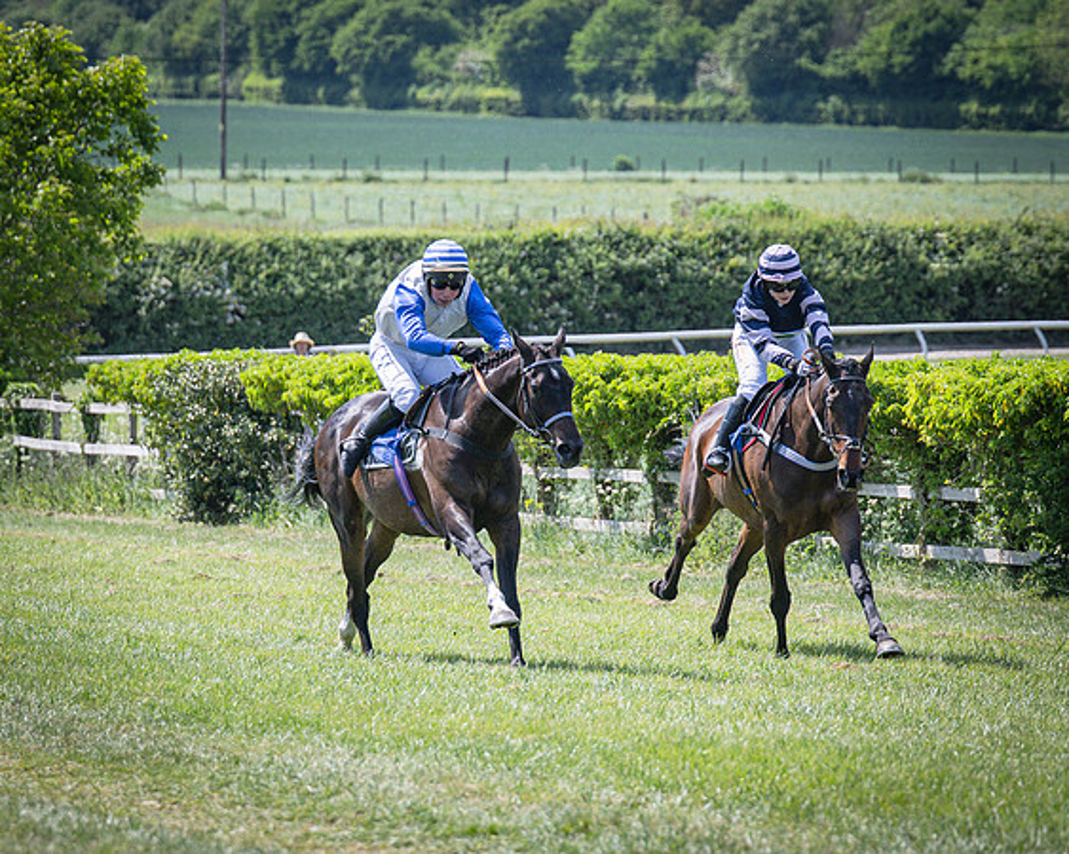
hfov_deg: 7.1
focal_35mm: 274
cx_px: 423
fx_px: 8653
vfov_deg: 5.7
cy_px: 452
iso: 200
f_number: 2.8
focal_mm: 96
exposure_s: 1/3200
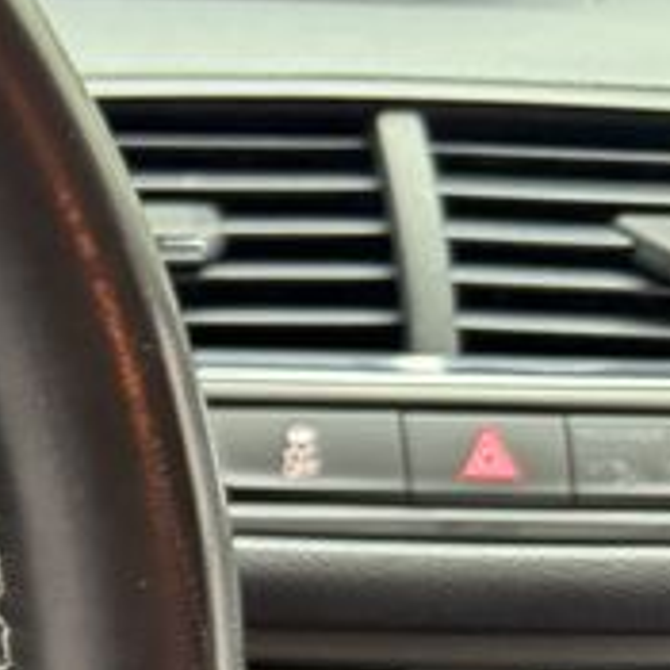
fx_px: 2650
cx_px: -1003
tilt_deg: -27.5
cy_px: 808
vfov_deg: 14.0
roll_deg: -1.7
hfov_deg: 11.5
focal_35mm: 121
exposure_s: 1/41
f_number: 1.78
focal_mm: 6.76
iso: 800
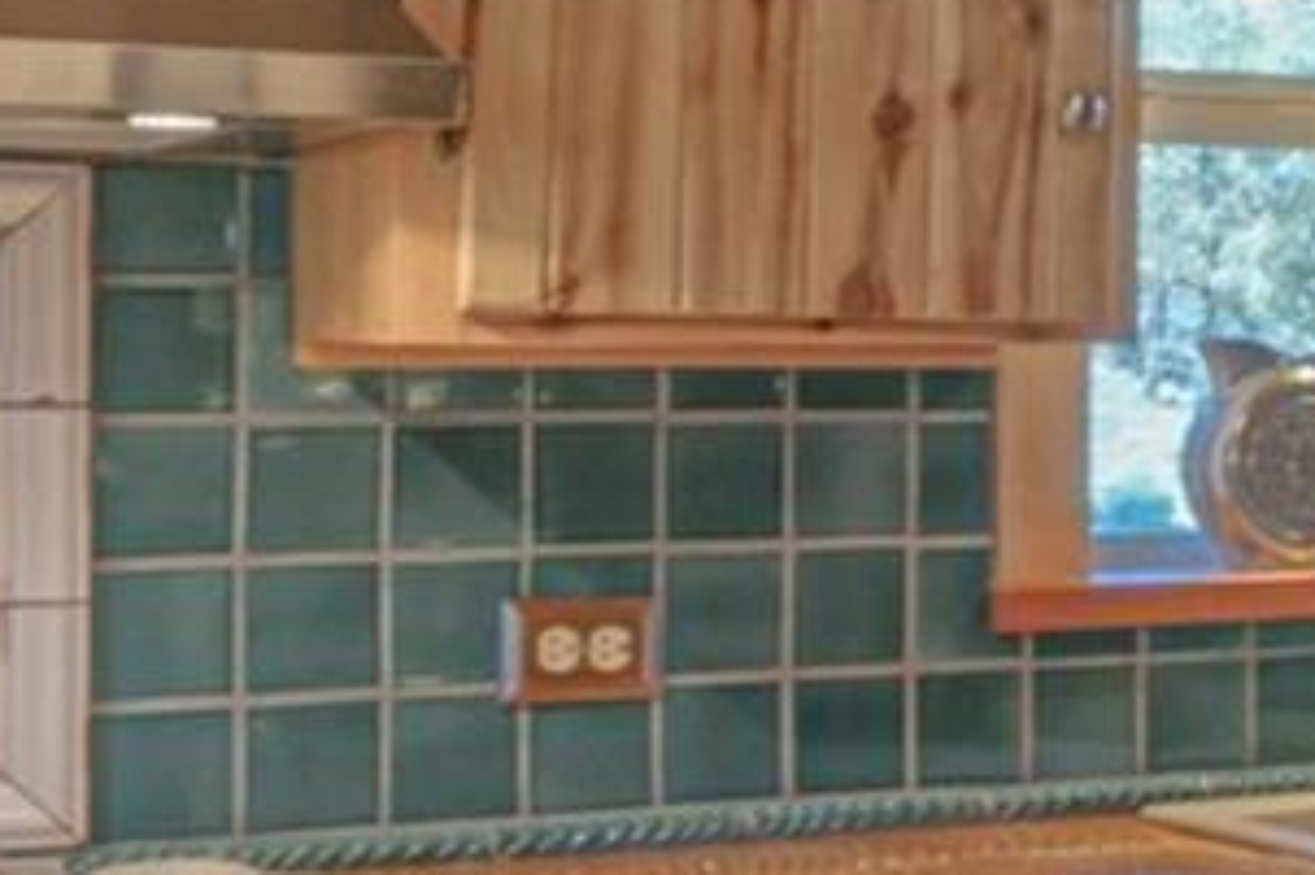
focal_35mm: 90
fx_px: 3286
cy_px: 165
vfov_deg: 15.1
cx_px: 2112
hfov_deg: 19.1
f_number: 13
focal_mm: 17
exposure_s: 1/6
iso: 400
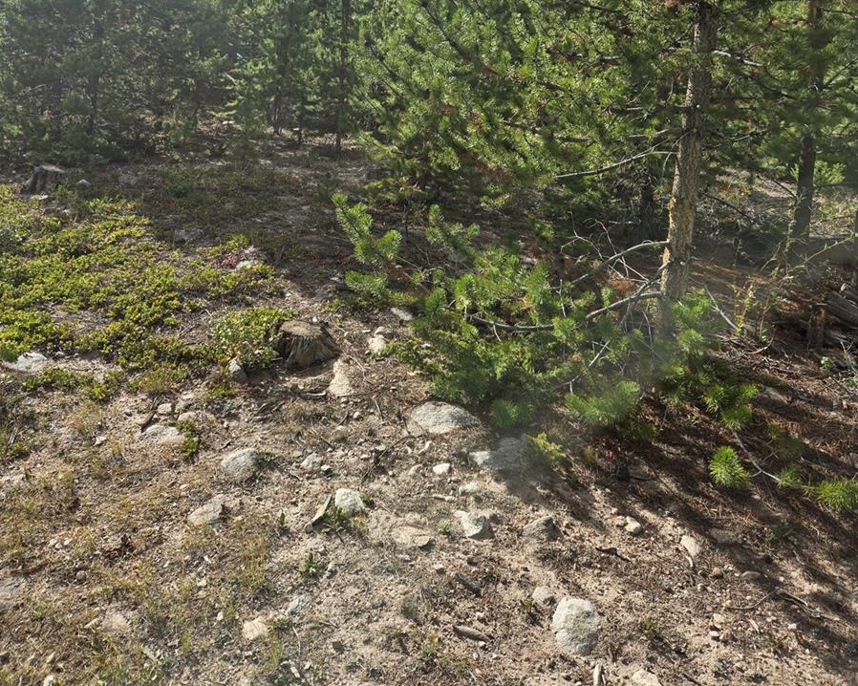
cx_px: 429
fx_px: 762
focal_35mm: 30
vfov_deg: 46.3
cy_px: 153
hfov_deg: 58.8
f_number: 1.8
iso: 25
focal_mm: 5.4
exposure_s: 1/1559
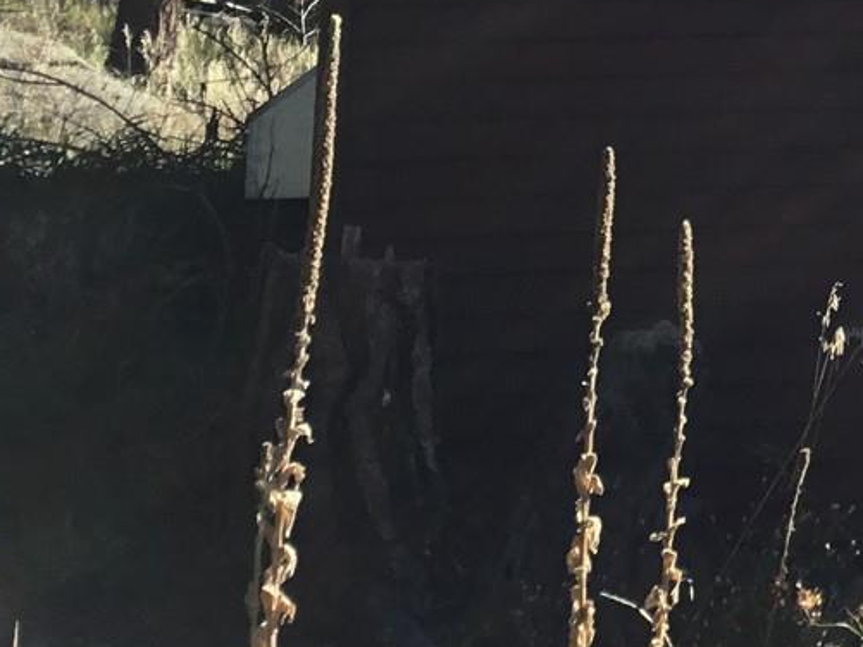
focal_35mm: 99
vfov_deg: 14.4
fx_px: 2469
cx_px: 1251
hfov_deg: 17.9
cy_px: -176
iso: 25
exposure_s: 1/668
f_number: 2.4
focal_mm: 3.3
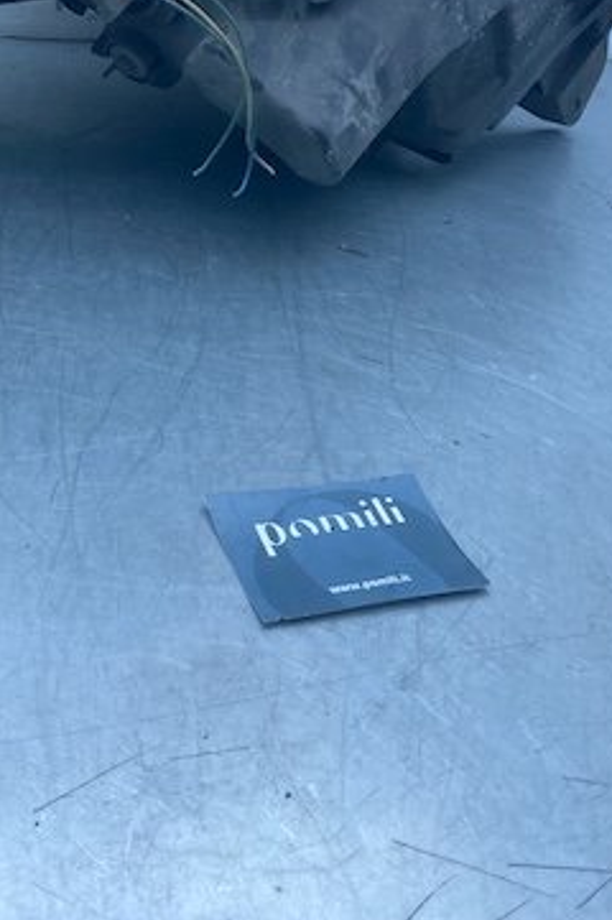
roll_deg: -10.1
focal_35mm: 48
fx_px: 1226
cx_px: 117
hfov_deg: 27.4
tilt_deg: -27.8
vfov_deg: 38.8
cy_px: 127
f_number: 1.8
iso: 32
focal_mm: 4.25
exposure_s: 1/715
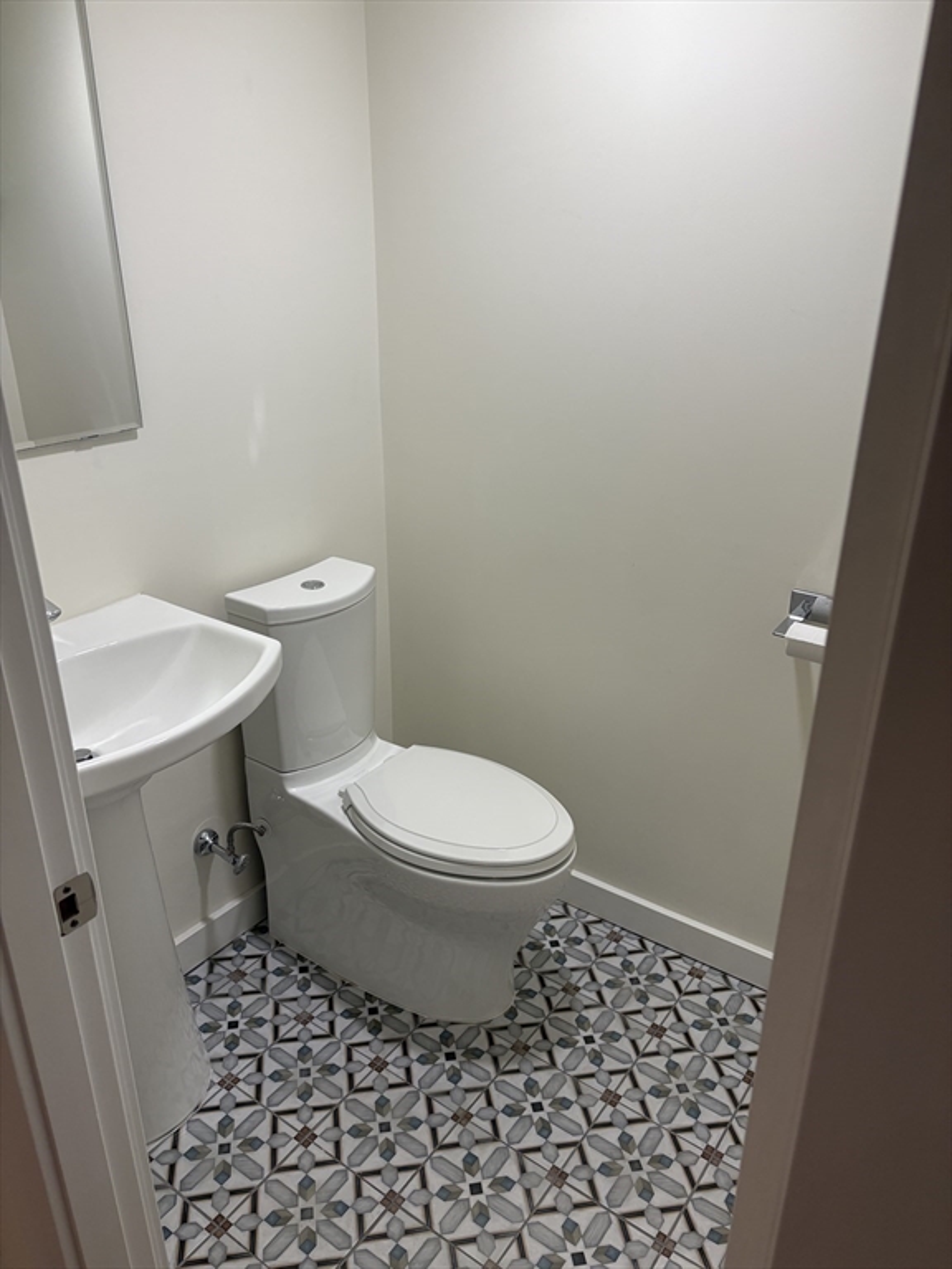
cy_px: 634
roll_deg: -0.2
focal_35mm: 26
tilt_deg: -23.5
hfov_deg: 53.1
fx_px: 953
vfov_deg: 67.3
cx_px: 476
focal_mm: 5.96
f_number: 1.6
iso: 125
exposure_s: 1/120
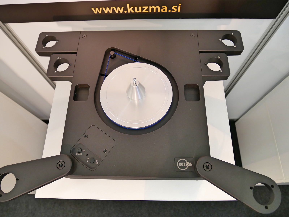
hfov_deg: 71.6
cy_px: 108
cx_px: 144
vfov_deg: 56.8
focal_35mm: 24
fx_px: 200
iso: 800
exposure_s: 1/60
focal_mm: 12
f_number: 3.5
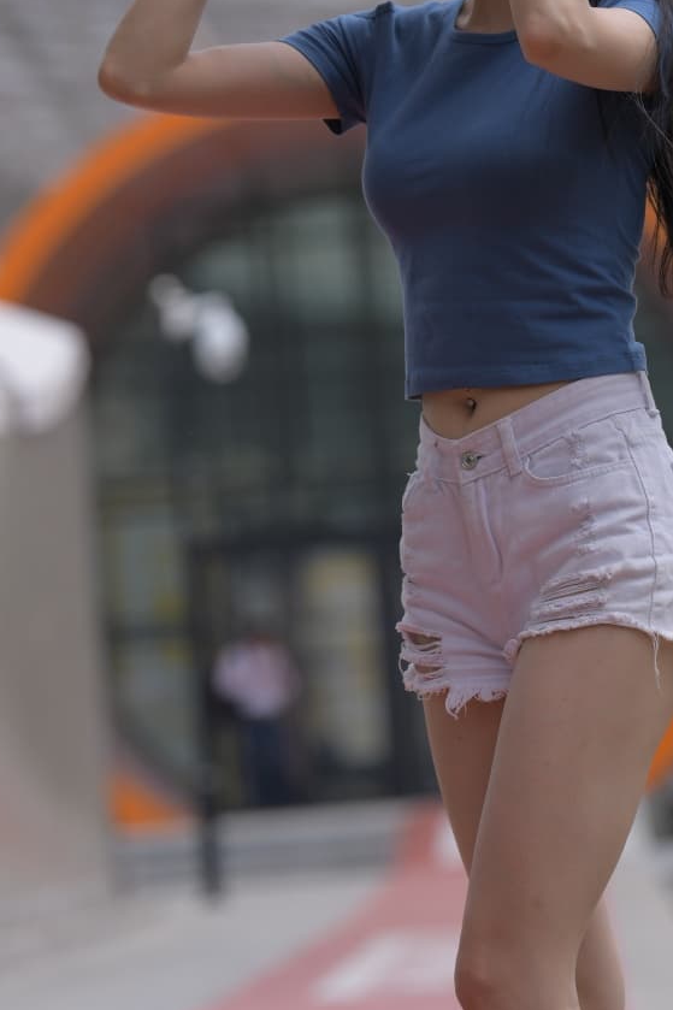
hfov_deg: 4.4
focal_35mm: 311
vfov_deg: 6.6
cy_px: 501
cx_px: 568
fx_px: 8724
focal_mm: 145
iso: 110
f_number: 4
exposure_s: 1/1000
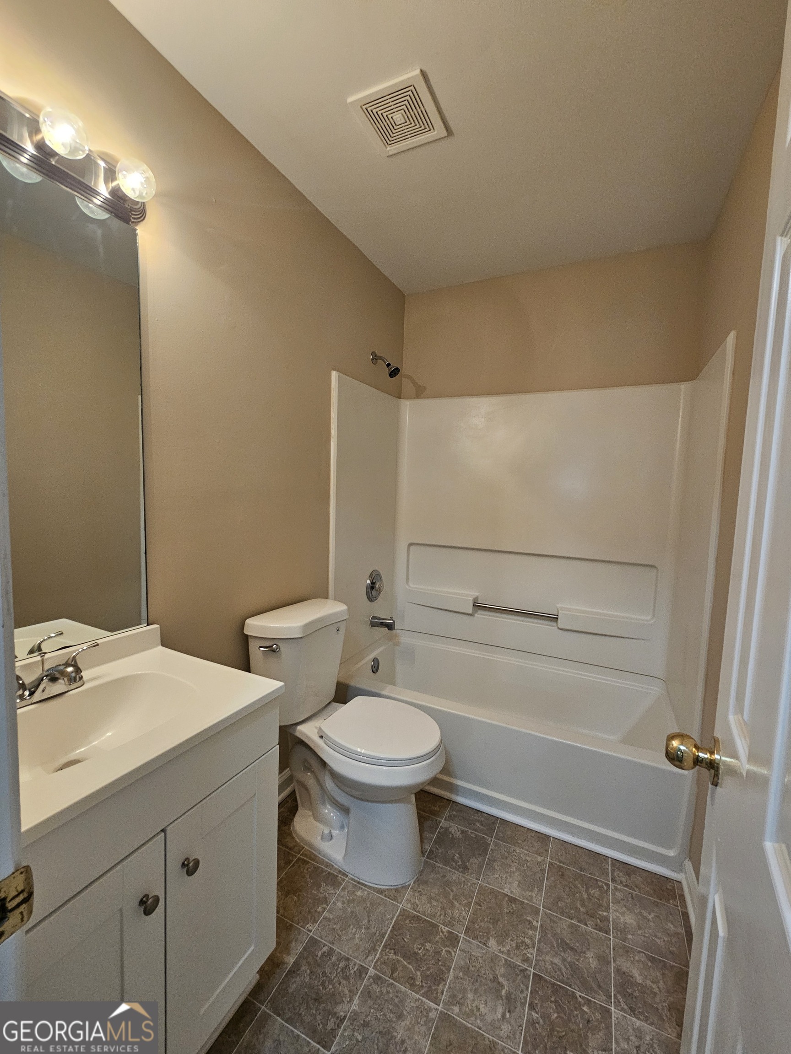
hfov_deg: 89.9
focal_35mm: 13
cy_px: 527
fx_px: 396
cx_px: 396
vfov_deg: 106.2
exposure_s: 1/60
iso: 320
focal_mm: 2.2
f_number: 2.2
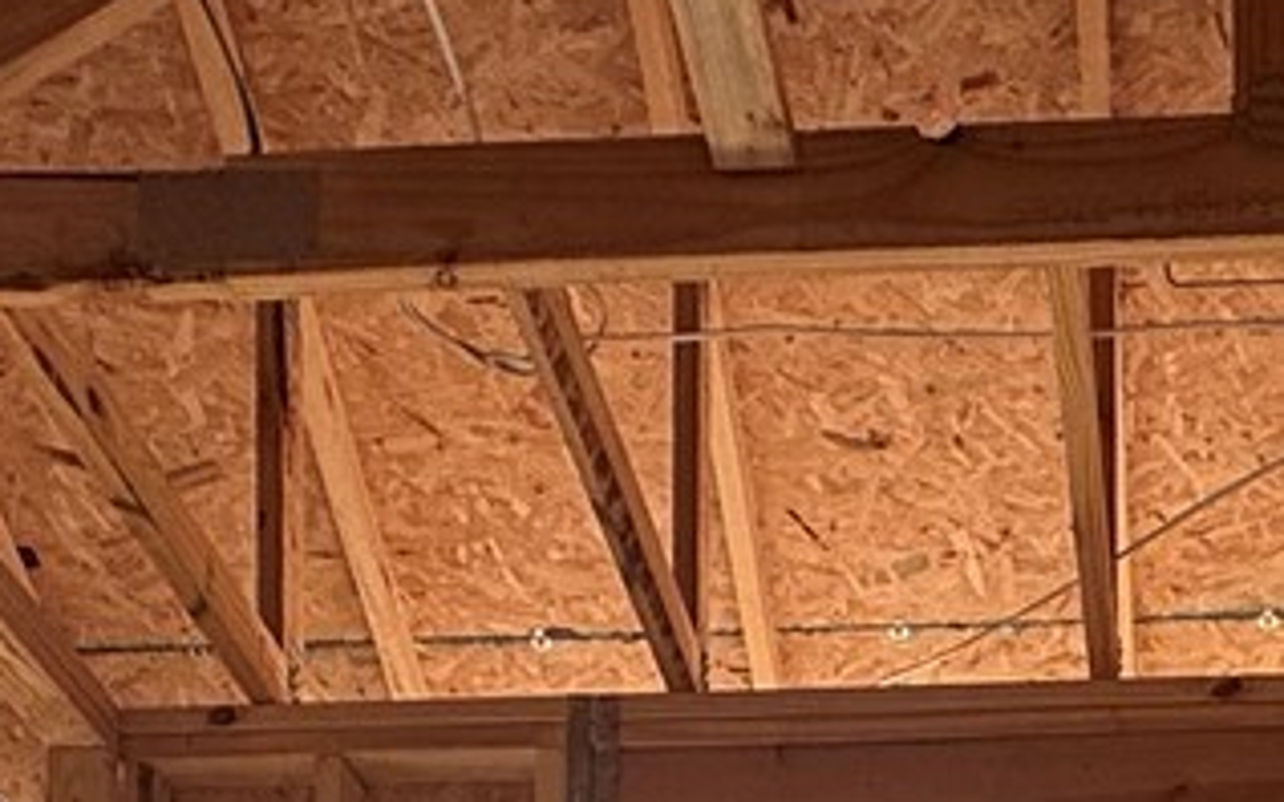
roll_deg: +0.7
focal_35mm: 75
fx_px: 2624
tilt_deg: +2.3
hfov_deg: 26.5
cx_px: 1175
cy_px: 2054
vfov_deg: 12.5
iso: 64
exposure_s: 1/458
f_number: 2.2
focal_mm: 2.22
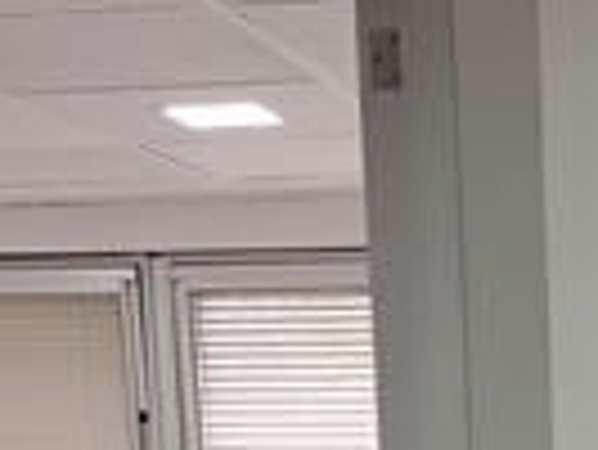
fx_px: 2075
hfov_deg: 15.8
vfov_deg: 11.2
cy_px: 891
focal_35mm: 120
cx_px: 715
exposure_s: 1/50
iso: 546
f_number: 1.79
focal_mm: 4.71
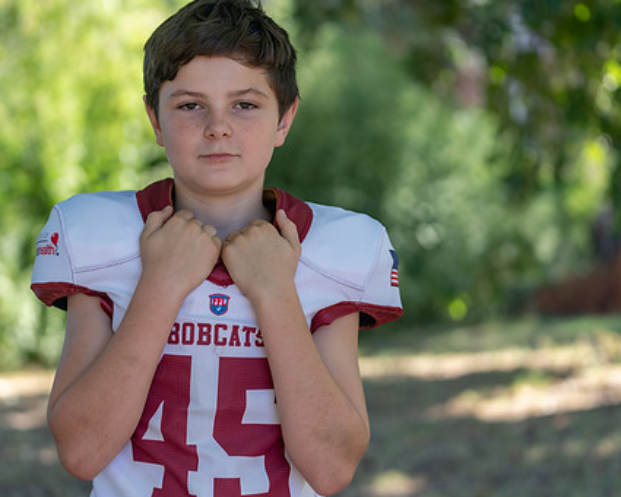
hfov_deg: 20.8
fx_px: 1691
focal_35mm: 92
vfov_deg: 16.7
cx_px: 240
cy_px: 248
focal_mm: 70
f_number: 2.8
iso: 125
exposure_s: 1/320
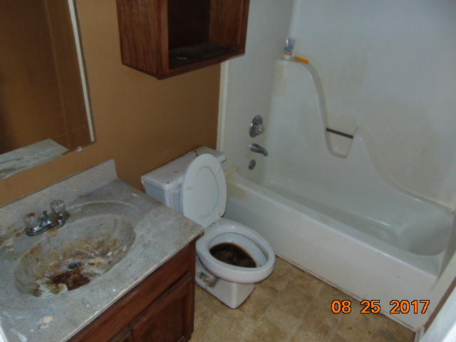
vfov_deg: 54.9
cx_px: 228
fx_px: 329
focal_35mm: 25
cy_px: 171
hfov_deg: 69.4
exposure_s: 1/30
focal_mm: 4.5
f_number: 3
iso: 200
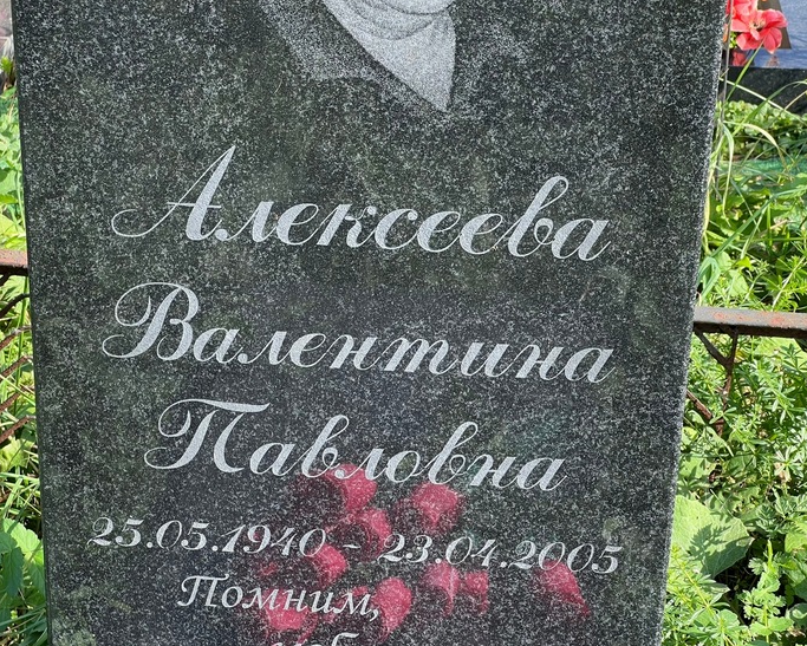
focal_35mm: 88
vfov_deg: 17.5
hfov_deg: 21.7
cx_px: 383
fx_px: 2103
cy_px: 317
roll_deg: -1.2
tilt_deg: -28.4
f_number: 2.8
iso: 32
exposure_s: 1/134
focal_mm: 9
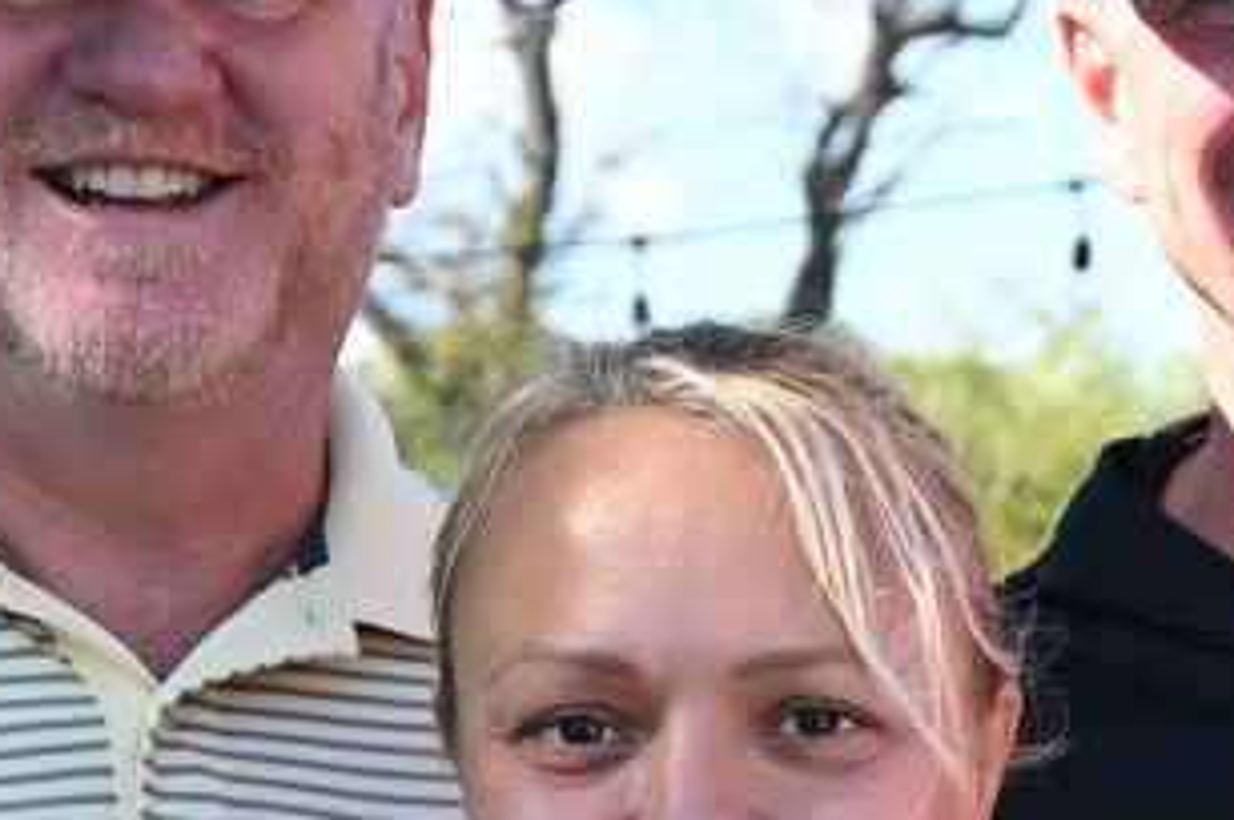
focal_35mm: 196
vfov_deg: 6.9
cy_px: 1138
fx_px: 6711
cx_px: 1373
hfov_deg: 10.4
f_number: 5
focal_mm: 34
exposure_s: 1/1600
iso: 900
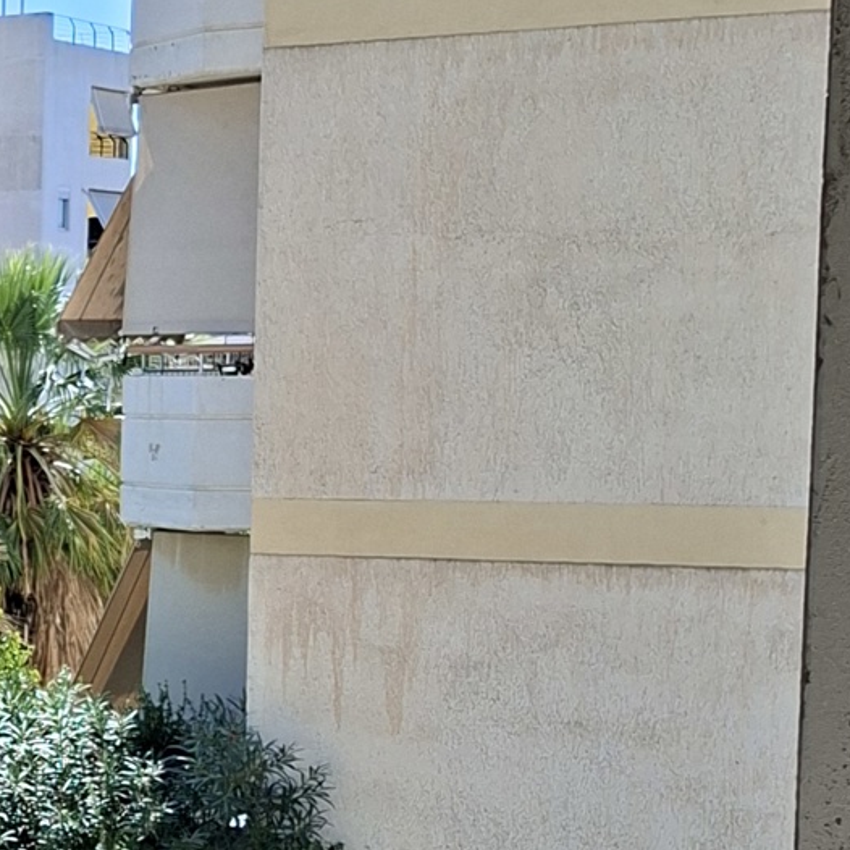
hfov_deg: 15.3
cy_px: 630
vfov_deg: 17.5
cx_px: -656
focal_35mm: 99
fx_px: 2750
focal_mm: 5.54
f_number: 1.8
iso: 50
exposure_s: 1/1263
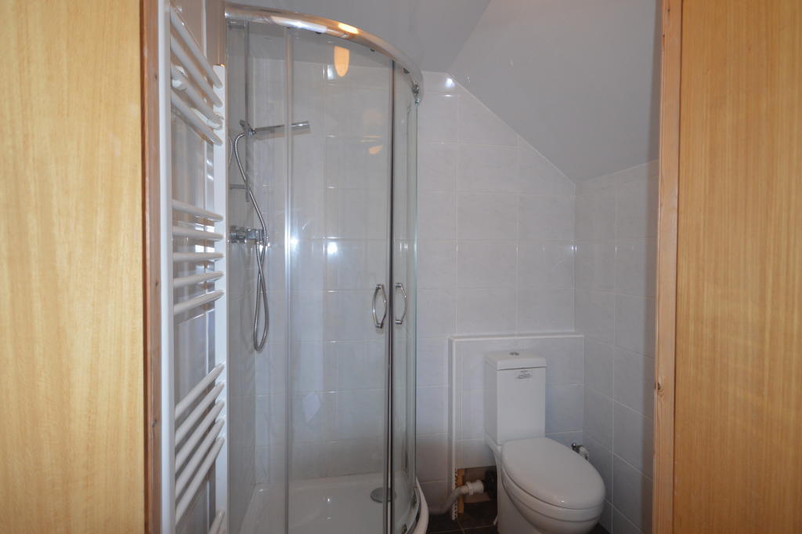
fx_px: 401
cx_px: 401
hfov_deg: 90.0
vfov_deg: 67.3
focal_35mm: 18
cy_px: 267
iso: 900
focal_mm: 12
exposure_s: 1/60
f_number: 4.5
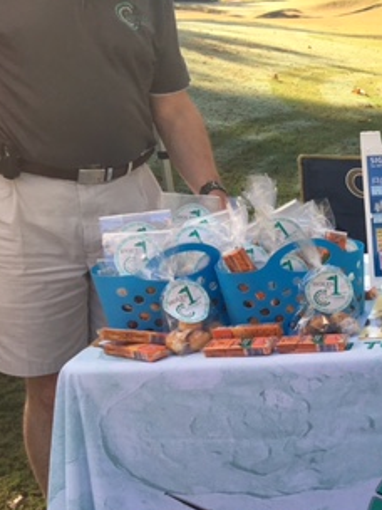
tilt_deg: -23.8
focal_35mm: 61
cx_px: 524
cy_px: 401
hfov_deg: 21.3
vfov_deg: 31.0
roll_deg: +0.6
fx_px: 898
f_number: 2.2
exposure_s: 1/329
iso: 25
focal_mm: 4.15
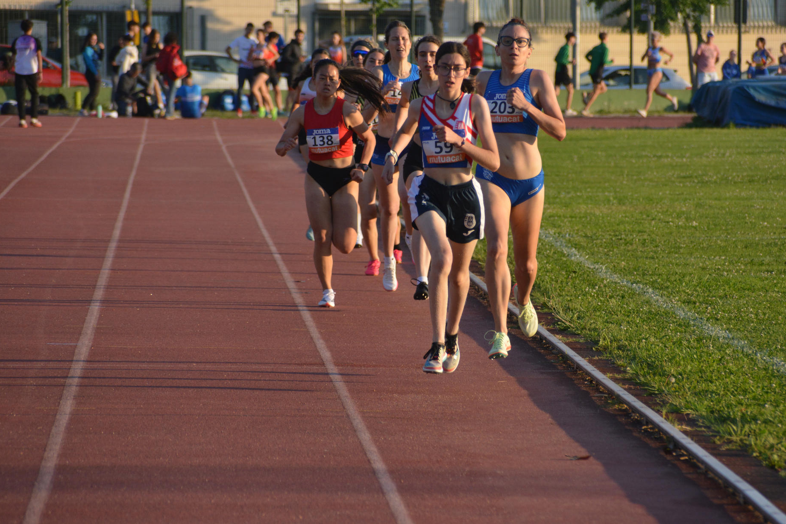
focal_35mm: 334
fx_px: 7291
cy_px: 233
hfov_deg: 6.2
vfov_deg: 4.1
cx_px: 425
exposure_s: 1/1000
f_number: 6.3
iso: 640
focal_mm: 200
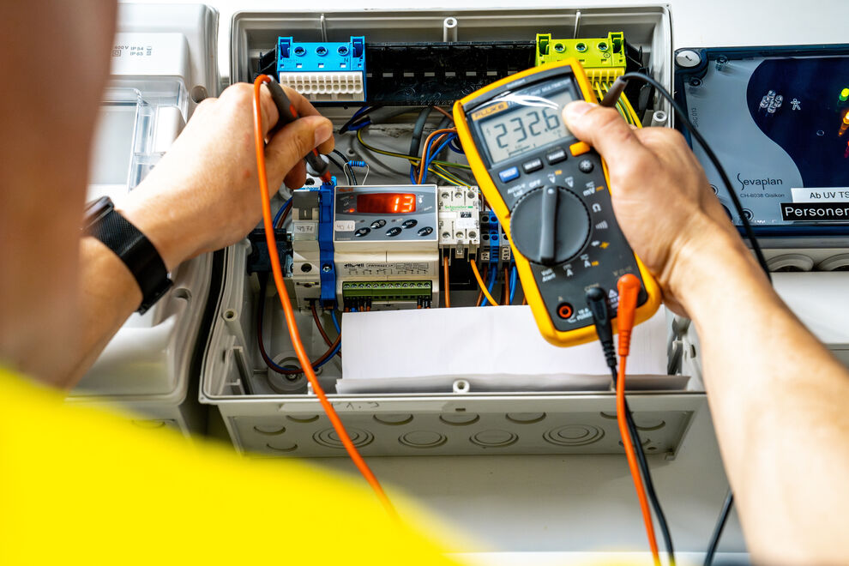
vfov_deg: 26.0
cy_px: 283
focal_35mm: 52
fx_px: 1226
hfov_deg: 38.2
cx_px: 424
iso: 3200
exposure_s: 1/125
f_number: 5.6
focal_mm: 52
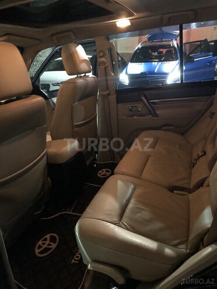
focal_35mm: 28
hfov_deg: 49.7
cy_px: 144
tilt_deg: -21.4
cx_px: 108
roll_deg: -2.1
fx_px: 234
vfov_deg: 63.4
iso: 250
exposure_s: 1/4
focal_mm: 4
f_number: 1.8
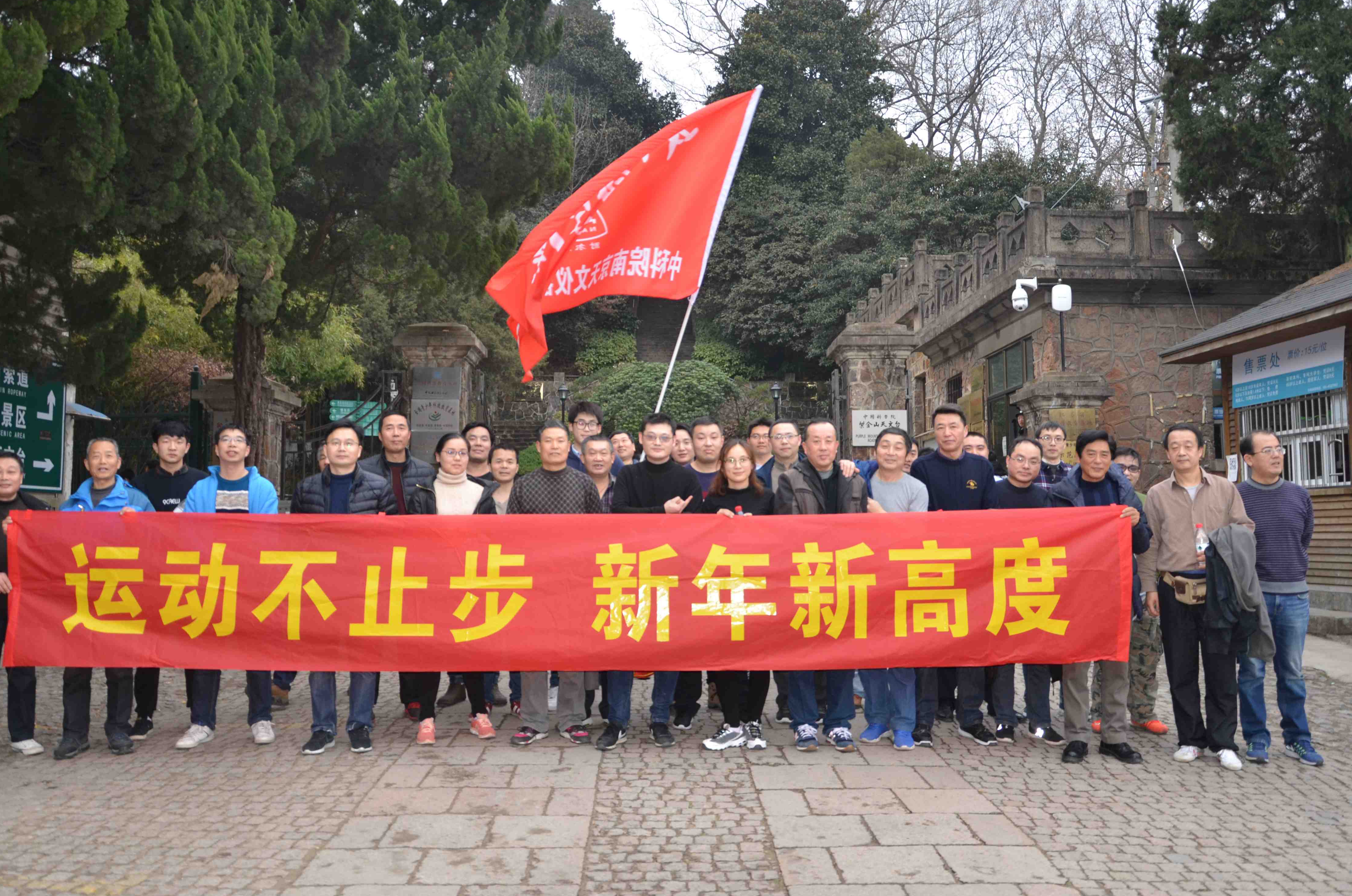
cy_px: 421
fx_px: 1124
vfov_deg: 43.4
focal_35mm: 30
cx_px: 686
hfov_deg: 62.0
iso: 320
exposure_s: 1/125
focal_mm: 18
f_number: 3.5
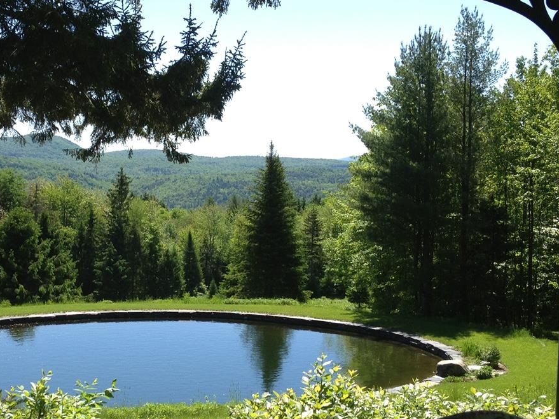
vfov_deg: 22.5
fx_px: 1050
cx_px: 180
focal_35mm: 65
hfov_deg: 29.6
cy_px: 257
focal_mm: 4.28
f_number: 2.4
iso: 50
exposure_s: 1/836
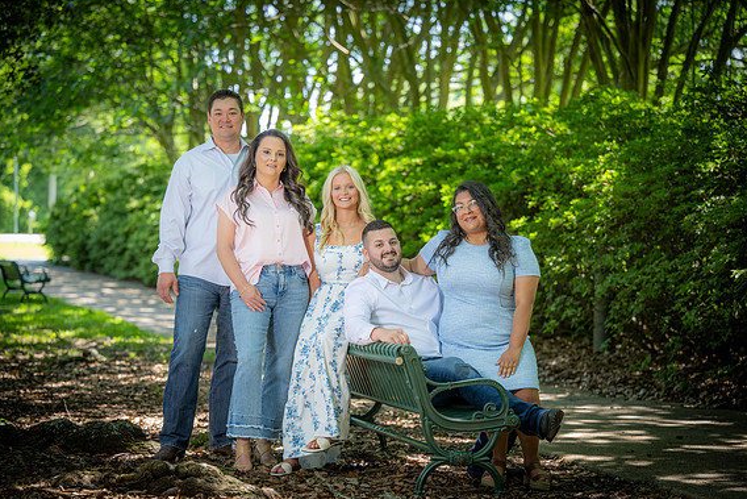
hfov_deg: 21.9
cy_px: 251
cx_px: 374
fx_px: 1930
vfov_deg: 14.7
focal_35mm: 93
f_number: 2.8
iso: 100
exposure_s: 1/100
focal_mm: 91
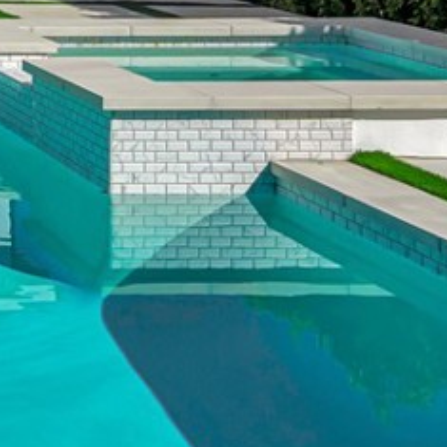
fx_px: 1300
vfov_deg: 18.7
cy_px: -50
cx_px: -335
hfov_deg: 16.6
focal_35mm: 89
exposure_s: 1/1000
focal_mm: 24
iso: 640
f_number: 9
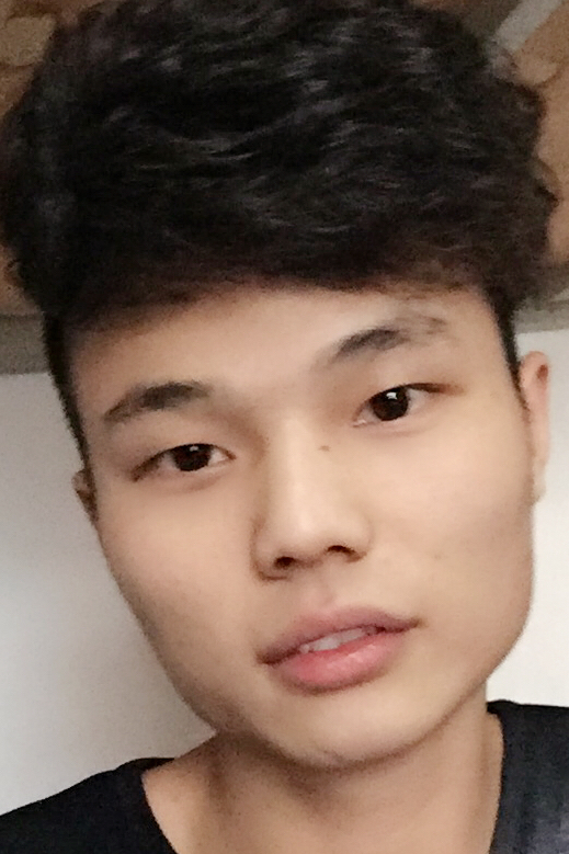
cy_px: 548
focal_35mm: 53
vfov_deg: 37.2
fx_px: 1257
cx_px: 332
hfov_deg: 25.5
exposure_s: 1/17
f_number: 2.2
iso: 640
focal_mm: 2.65
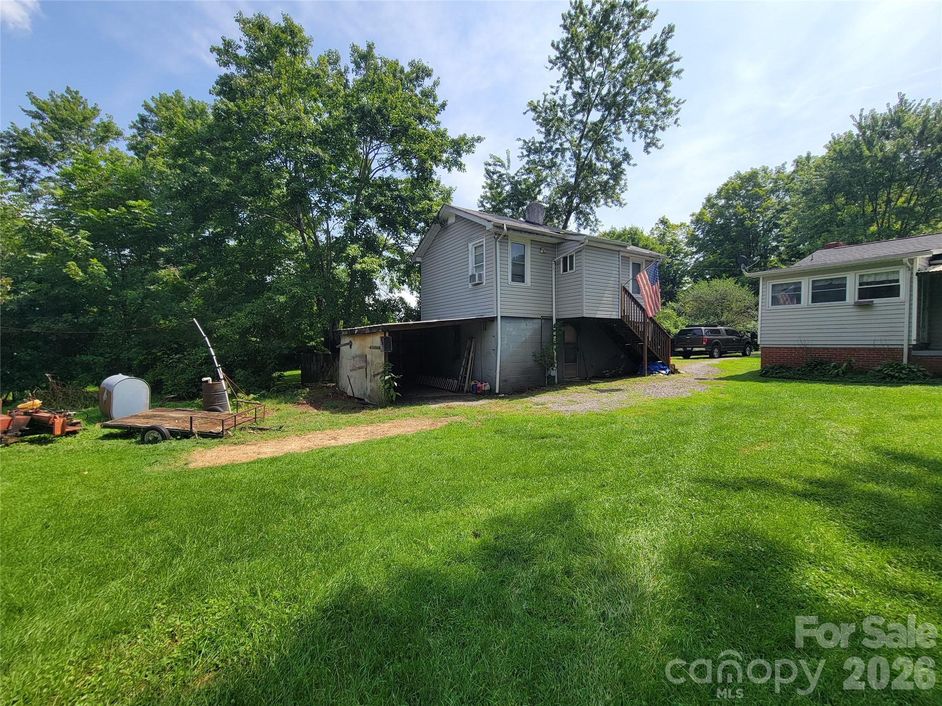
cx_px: 471
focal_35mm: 13
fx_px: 354
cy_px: 353
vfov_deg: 89.9
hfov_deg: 106.2
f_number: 2.2
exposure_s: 1/1410
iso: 50
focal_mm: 2.2
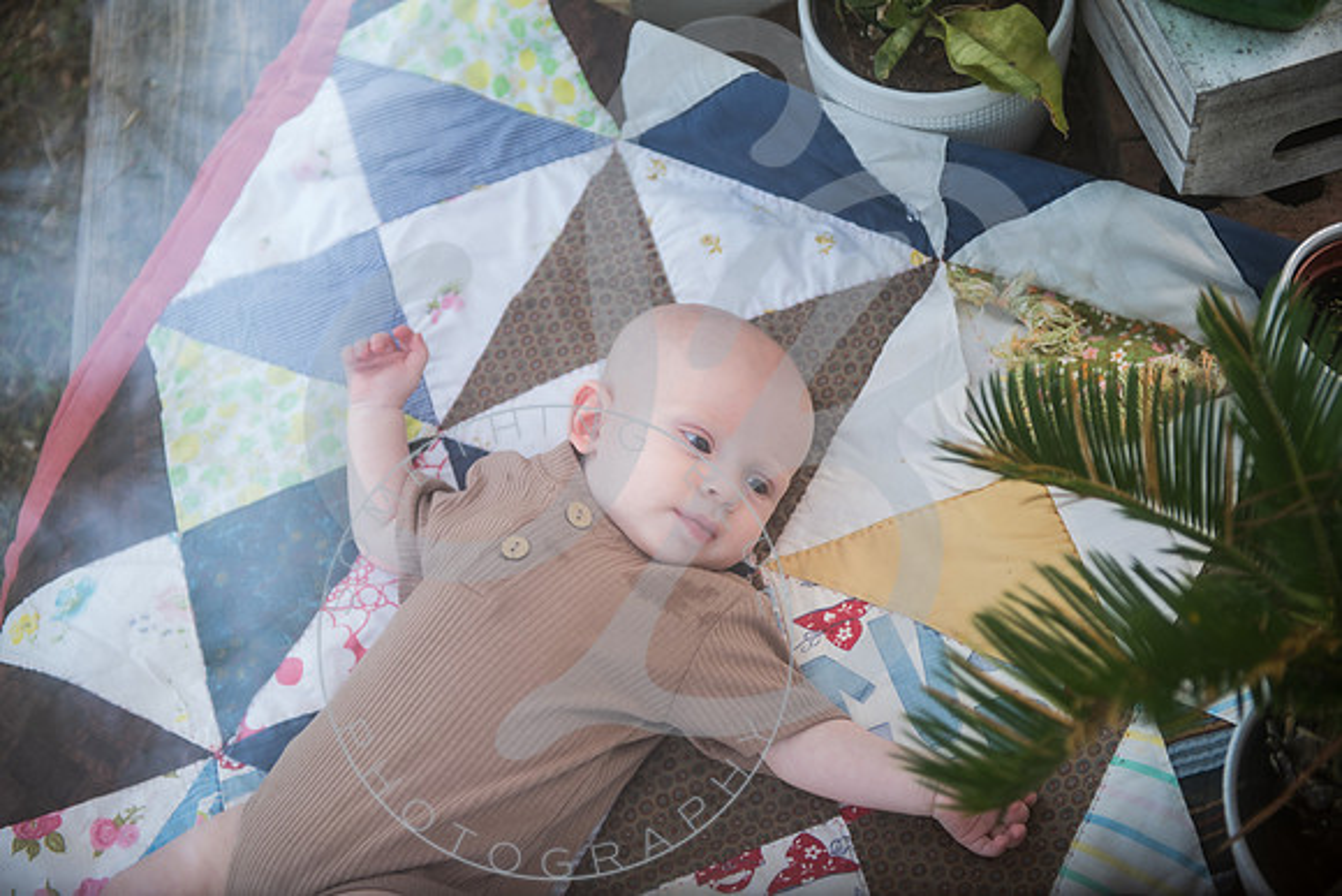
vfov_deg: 22.6
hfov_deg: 33.4
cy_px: 448
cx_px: 671
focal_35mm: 60
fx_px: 2237
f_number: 2.8
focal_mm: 60
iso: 50
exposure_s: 1/125
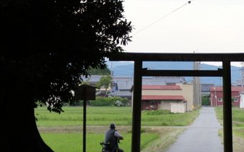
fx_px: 2121
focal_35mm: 319
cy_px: 2
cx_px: 184
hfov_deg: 6.6
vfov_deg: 4.1
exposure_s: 1/160
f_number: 5.6
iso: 320
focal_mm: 78
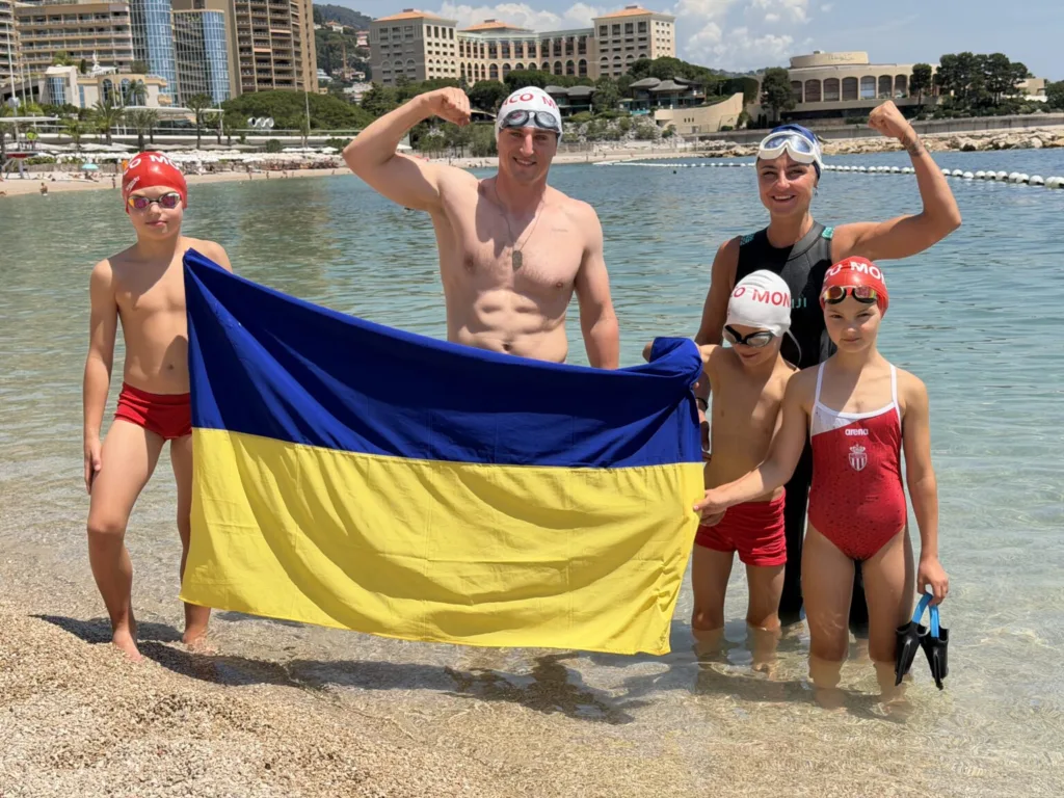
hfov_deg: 39.7
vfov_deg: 30.3
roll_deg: +1.9
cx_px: 532
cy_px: 399
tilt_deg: -9.3
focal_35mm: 48
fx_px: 1475
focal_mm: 6.76
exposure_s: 1/4878
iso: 64
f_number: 1.78
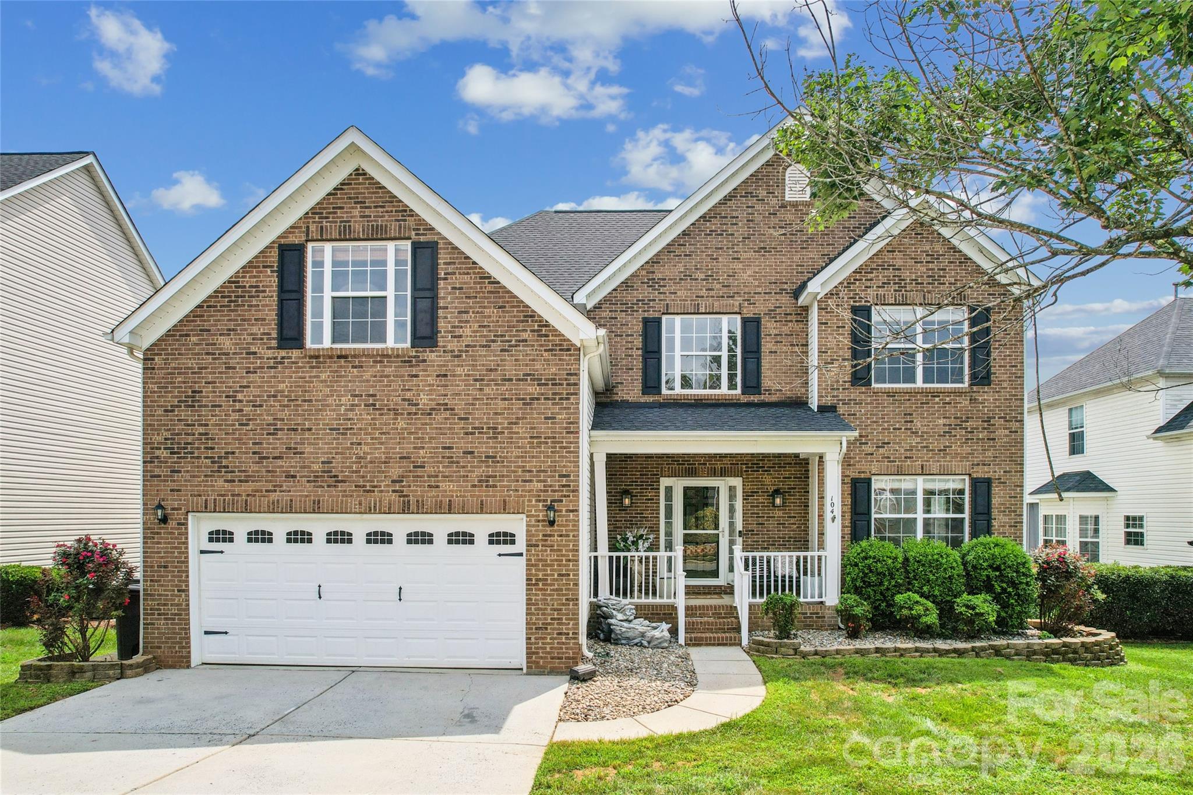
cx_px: 596
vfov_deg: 57.2
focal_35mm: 22
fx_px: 729
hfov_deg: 78.6
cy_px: 398
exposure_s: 1/400
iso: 100
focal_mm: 8.4
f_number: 2.8
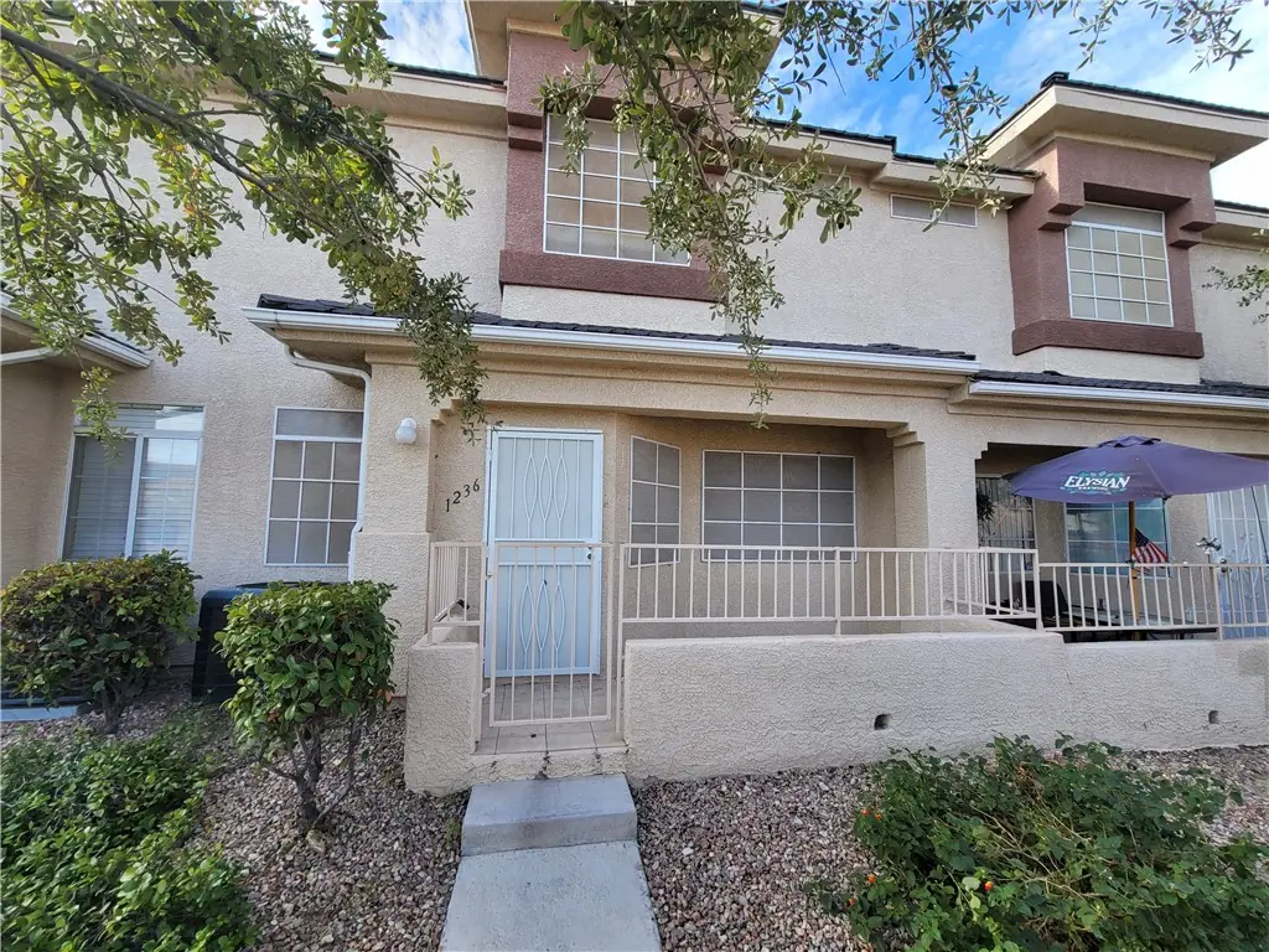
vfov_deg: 89.9
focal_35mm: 13
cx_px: 634
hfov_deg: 106.2
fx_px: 477
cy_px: 476
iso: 64
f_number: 2.2
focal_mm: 2.2
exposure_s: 1/396
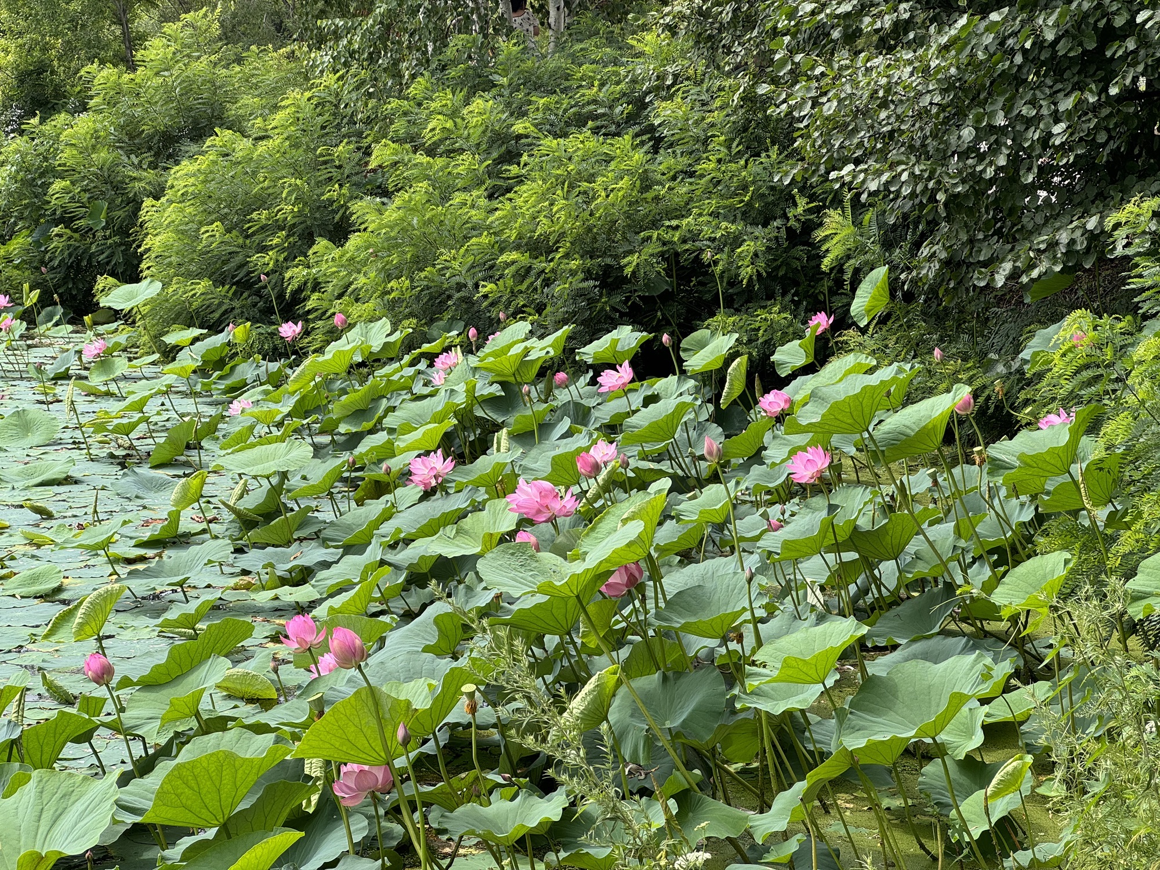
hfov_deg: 25.3
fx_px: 2580
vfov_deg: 19.1
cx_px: 580
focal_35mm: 77
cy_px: 435
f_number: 2.8
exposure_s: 1/244
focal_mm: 9
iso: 25
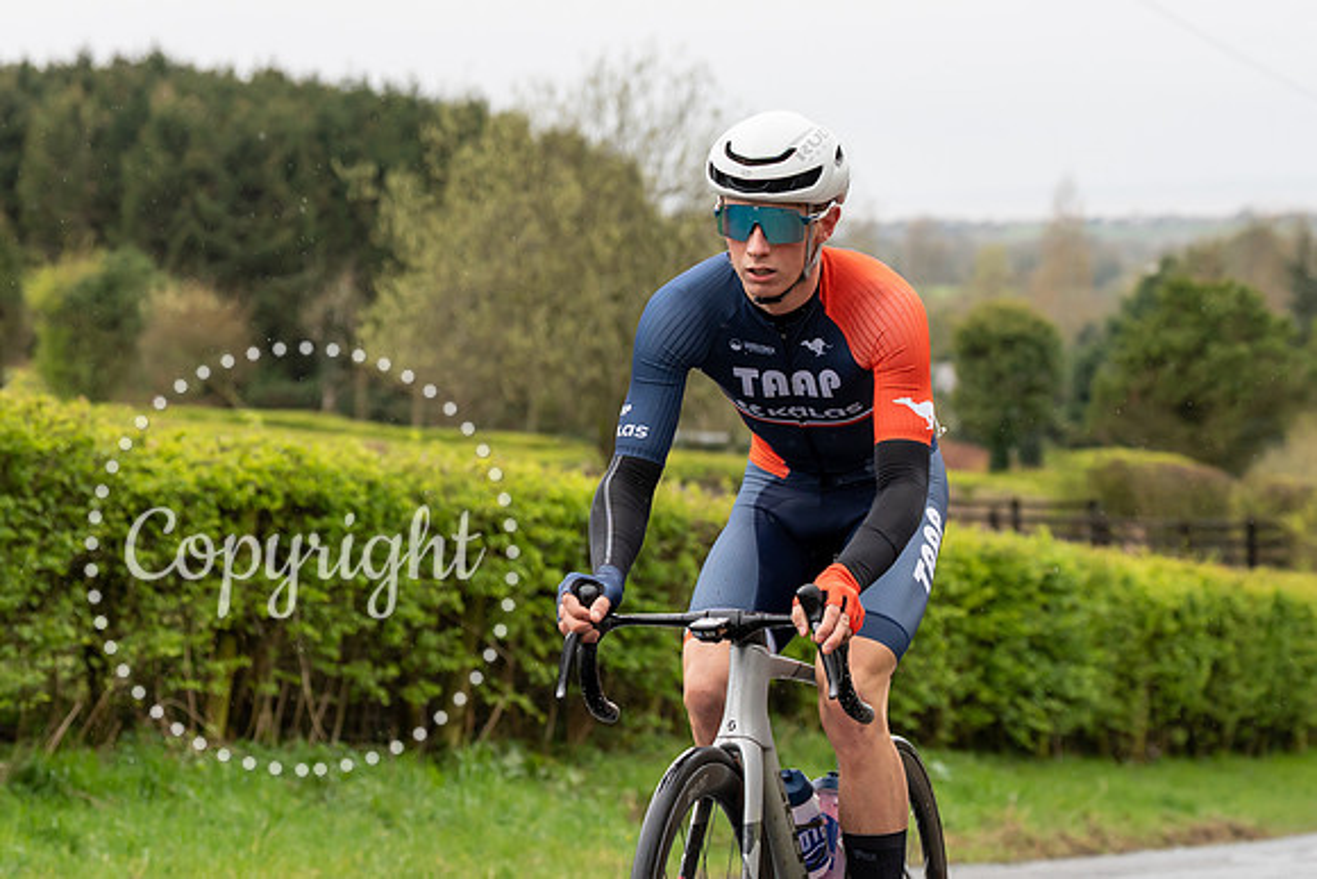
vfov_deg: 10.6
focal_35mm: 129
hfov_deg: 15.9
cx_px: 777
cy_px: 235
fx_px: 4714
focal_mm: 72
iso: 400
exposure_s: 1/1000
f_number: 4
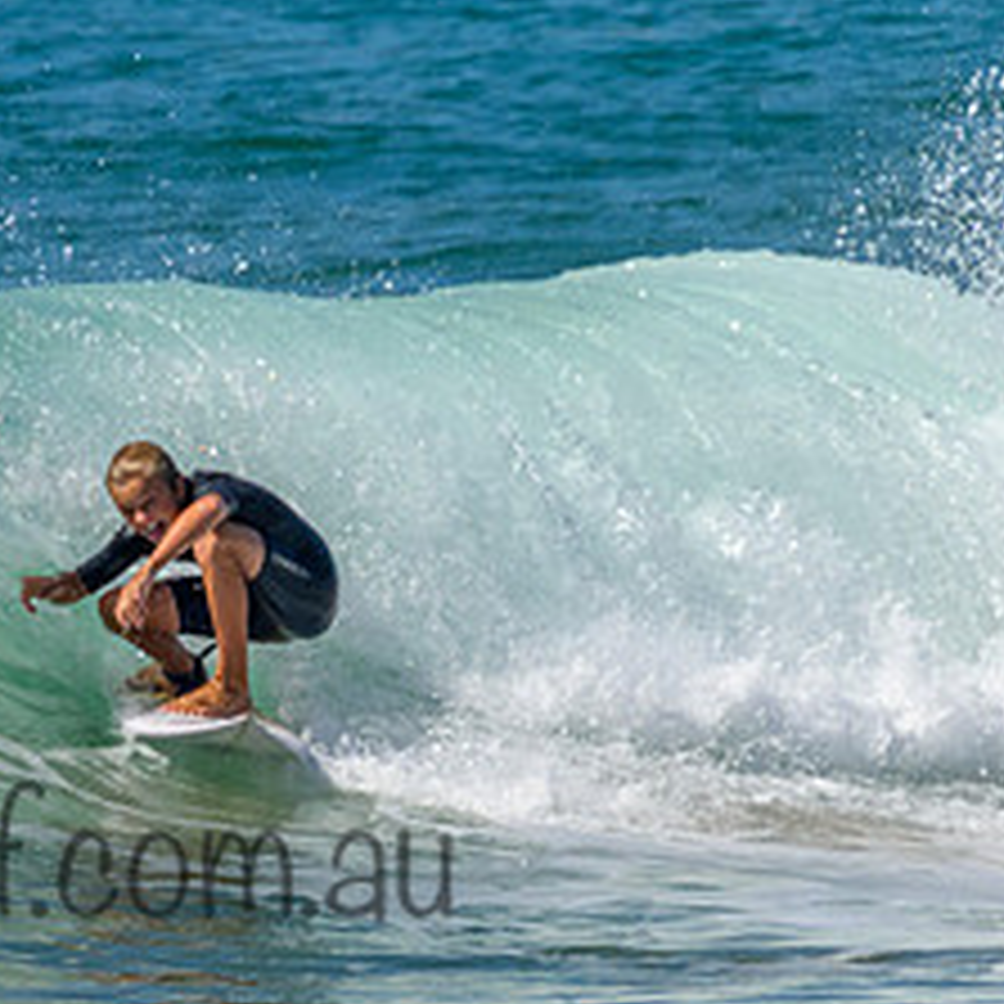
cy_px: 648
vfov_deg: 0.7
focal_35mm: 2430
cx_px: 148
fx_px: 79739
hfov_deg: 0.7
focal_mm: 800
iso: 800
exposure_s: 1/2000
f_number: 11
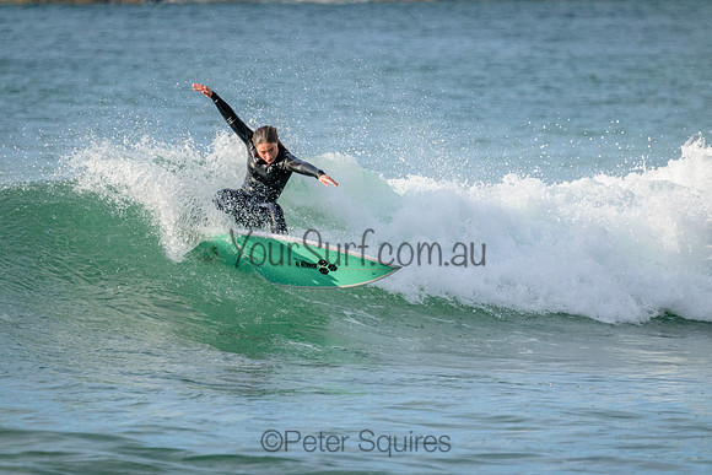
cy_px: 238
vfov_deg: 2.0
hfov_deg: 3.0
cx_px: 356
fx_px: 13451
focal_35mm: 680
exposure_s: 1/1250
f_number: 11
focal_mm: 680
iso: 2500
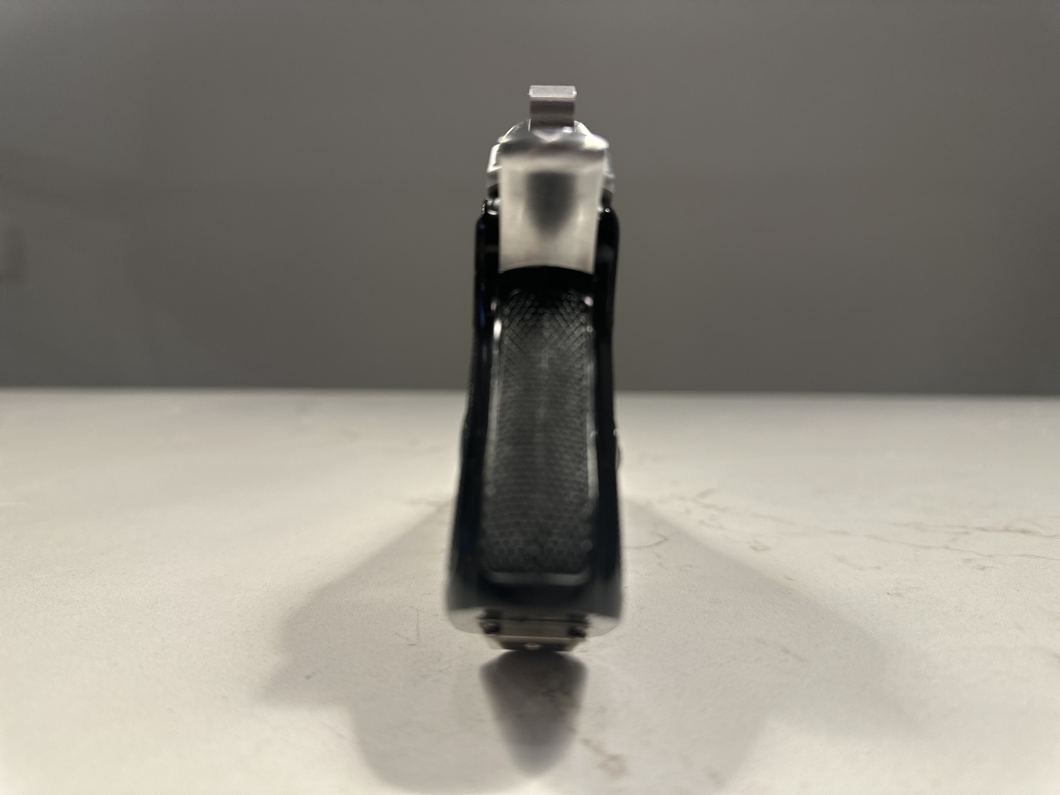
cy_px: 398
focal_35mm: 24
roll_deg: +0.2
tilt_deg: -4.1
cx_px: 530
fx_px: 735
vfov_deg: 56.8
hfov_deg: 71.6
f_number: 1.78
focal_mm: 6.86
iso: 200
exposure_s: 1/120
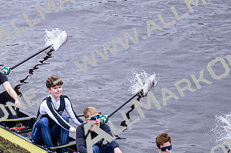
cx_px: 18
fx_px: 3684
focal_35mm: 575
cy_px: 85
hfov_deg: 3.6
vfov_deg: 2.4
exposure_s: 1/2000
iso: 2800
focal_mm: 200
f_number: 2.8
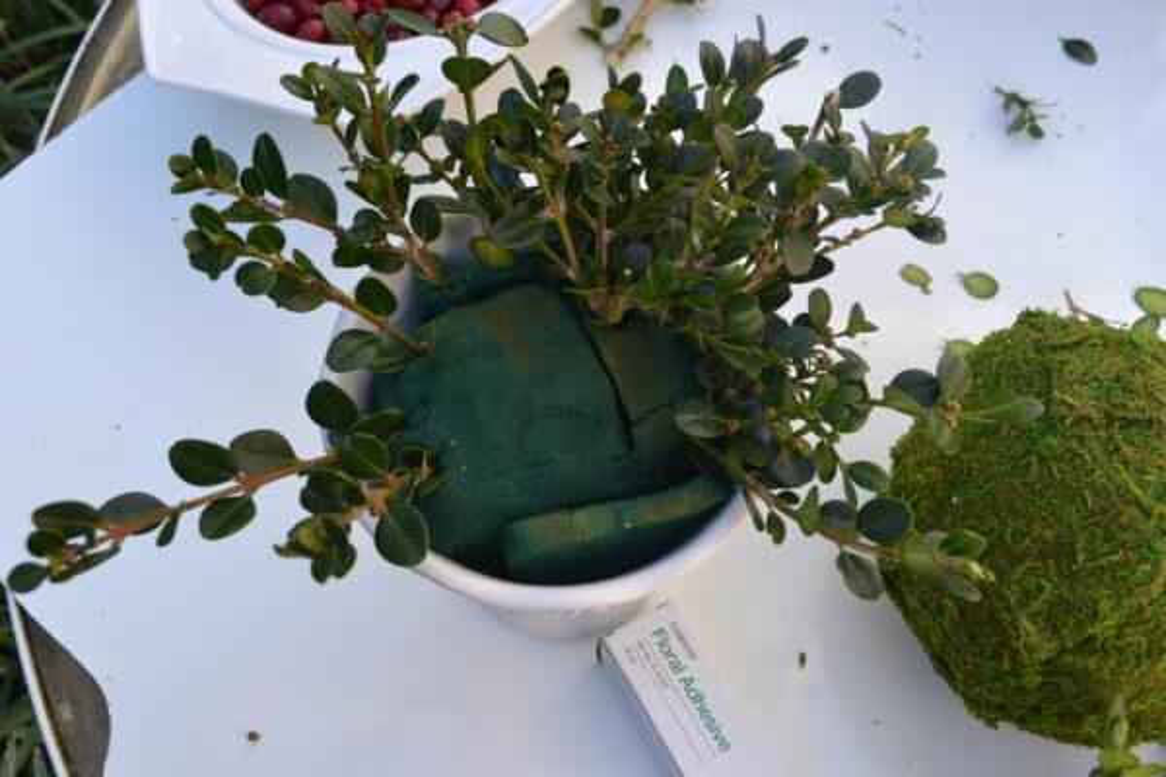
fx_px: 1166
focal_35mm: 36
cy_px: 388
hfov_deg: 53.1
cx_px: 583
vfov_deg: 36.9
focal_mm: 24
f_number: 5.6
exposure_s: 1/125
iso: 320
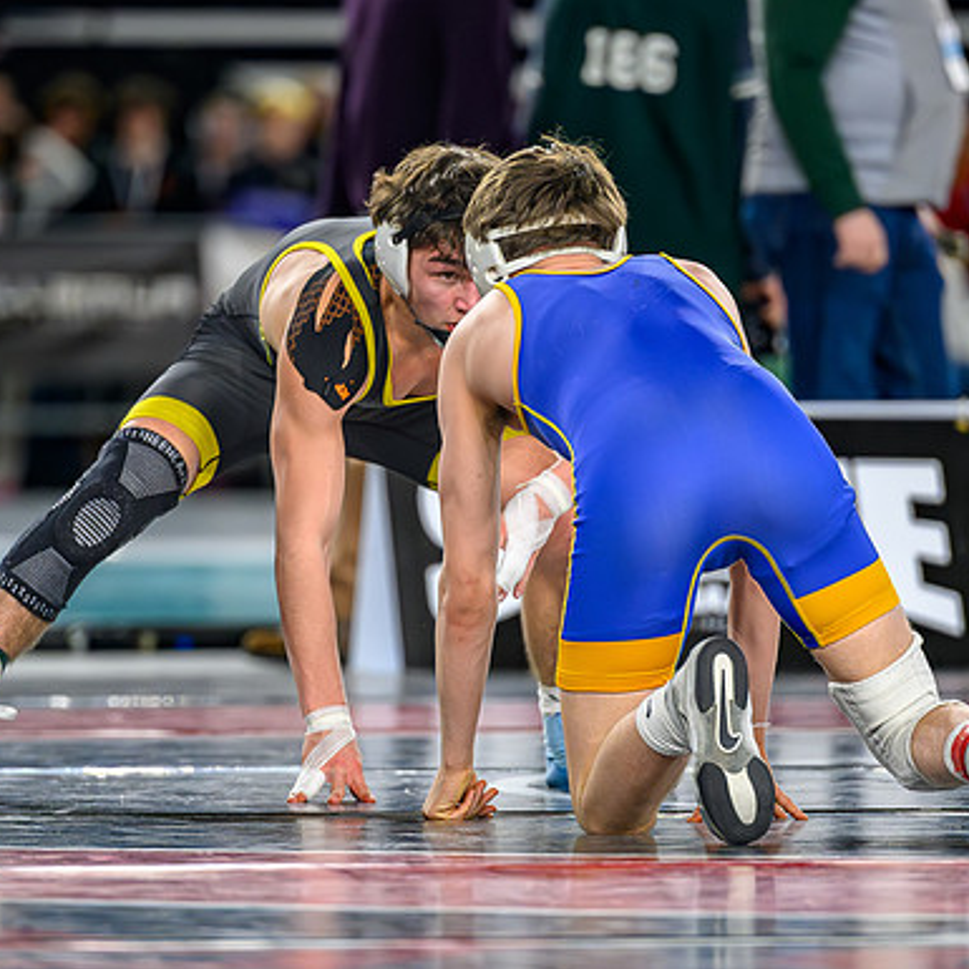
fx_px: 13080
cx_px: 412
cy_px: 515
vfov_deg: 4.2
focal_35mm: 413
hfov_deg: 4.2
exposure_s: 1/800
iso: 2500
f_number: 2.8
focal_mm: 200
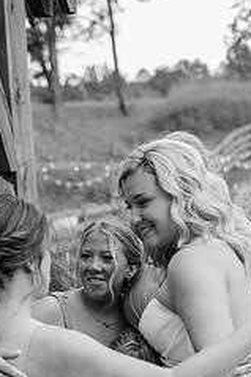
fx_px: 1026
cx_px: 153
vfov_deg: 20.4
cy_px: 333
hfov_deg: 13.9
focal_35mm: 98
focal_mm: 35
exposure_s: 1/3200
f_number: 1.8
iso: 1000
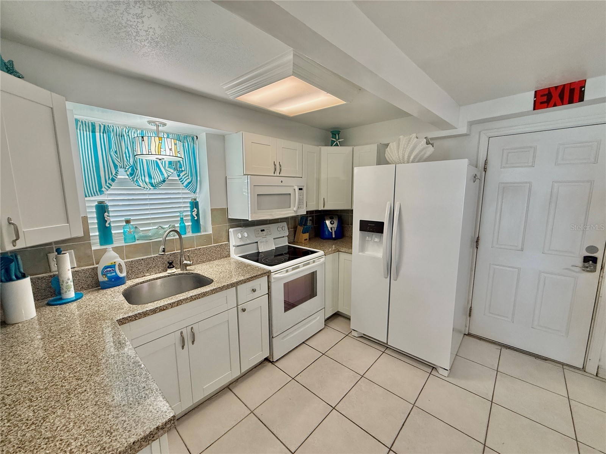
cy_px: 227
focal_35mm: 14
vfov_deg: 85.7
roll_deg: -0.1
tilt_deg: -7.1
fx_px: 245
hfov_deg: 102.1
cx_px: 303
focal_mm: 2.22
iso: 200
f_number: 2.2
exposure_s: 1/120
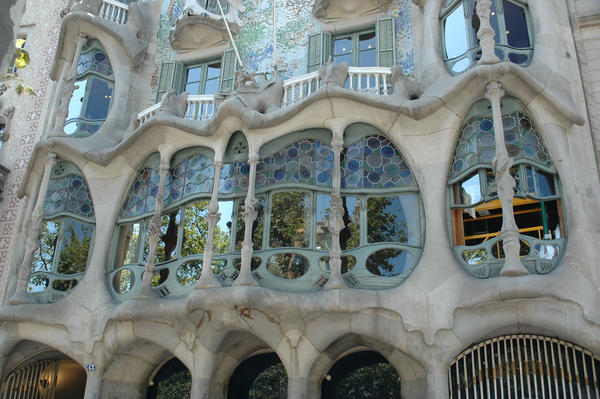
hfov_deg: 53.2
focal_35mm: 36
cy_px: 200
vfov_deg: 36.8
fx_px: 599
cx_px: 300
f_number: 8
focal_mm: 24
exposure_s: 1/60
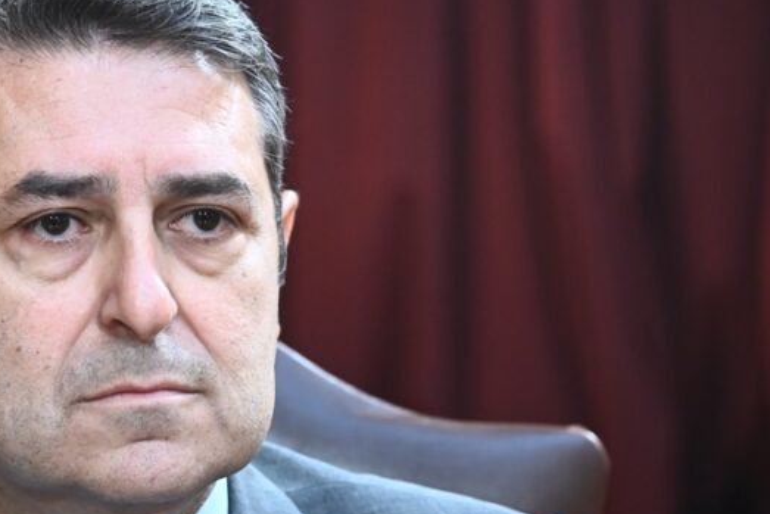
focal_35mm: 235
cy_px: 331
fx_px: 5027
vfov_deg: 5.8
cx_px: 158
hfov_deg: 8.7
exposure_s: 1/200
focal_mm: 120
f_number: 4.5
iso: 3600
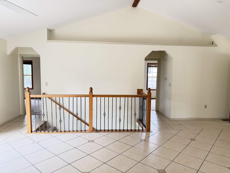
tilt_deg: -5.1
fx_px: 159
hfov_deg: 71.6
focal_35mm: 24
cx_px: 115
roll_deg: -0.5
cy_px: 86
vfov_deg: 56.8
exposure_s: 1/60
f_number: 1.78
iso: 250
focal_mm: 6.76
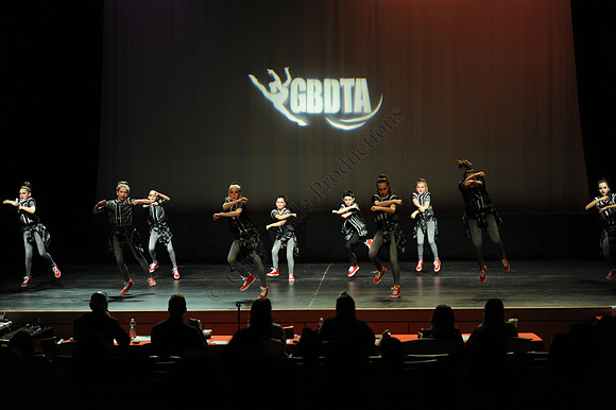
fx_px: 1197
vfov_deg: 19.4
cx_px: 308
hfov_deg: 28.9
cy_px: 205
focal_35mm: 70
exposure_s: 1/320
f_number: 2.8
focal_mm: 70
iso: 1600
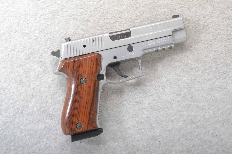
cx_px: 116
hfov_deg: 35.1
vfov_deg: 23.8
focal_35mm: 57
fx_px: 367
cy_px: 77
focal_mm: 38
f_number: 20
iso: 3200
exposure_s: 1/160
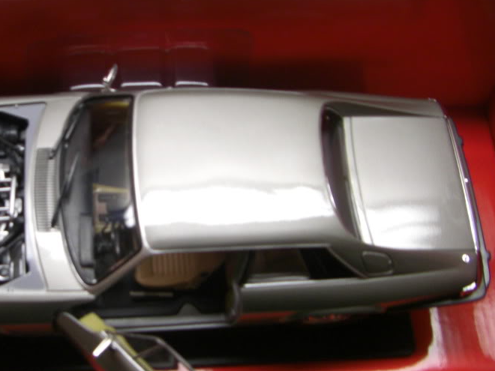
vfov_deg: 24.8
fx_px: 844
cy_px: 193
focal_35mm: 59
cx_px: 117
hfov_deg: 32.0
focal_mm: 6.3
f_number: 3.4
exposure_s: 1/50
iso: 200
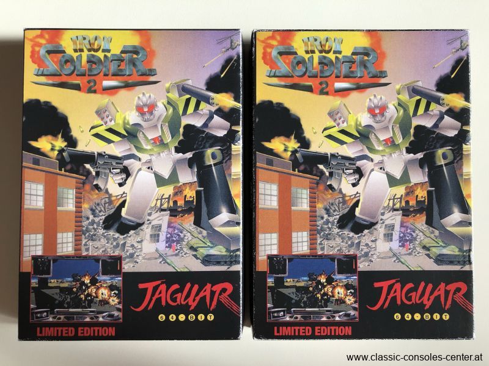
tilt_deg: -88.3
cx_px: 244
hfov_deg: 63.4
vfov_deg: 49.7
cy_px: 183
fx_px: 396
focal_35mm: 28
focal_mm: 4
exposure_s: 1/533
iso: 20
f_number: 1.8
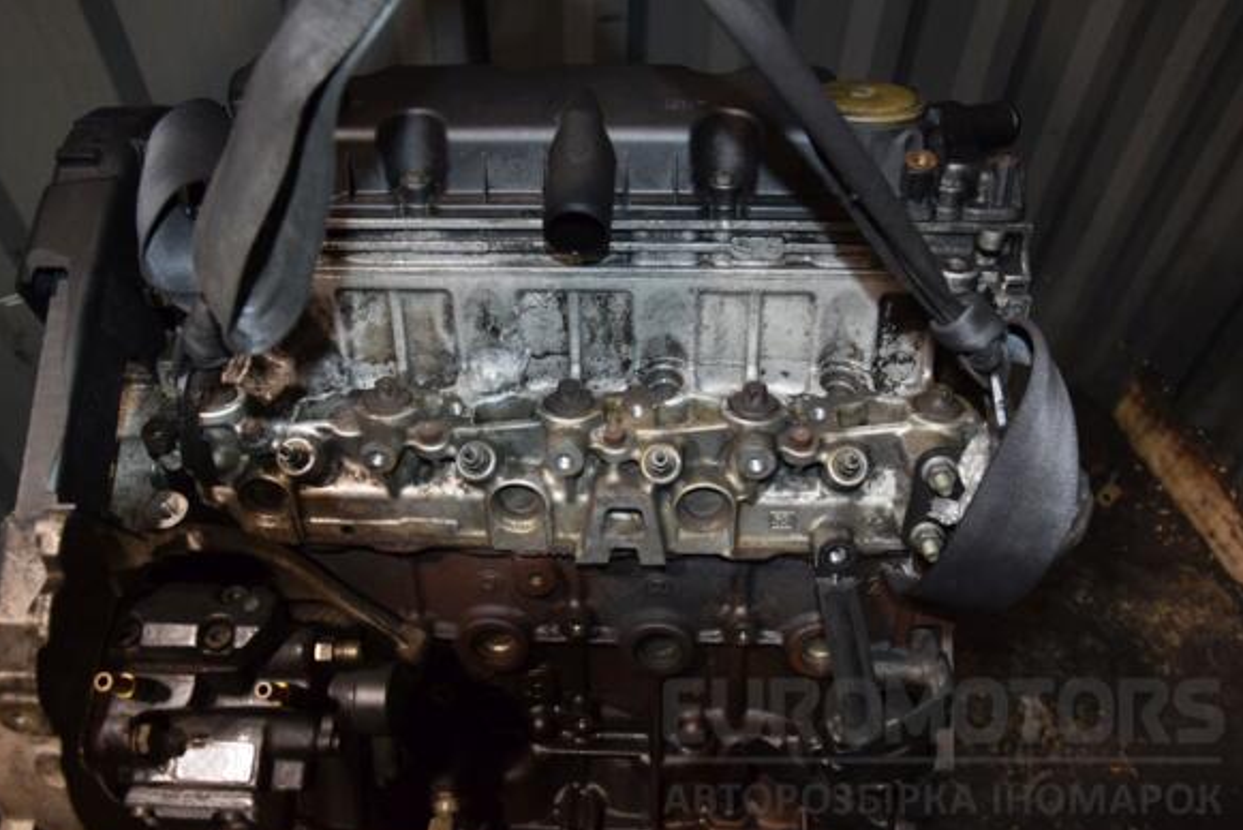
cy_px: 426
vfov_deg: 40.6
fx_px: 1123
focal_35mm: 33
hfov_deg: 57.9
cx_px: 623
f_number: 5
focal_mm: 21
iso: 800
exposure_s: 1/60
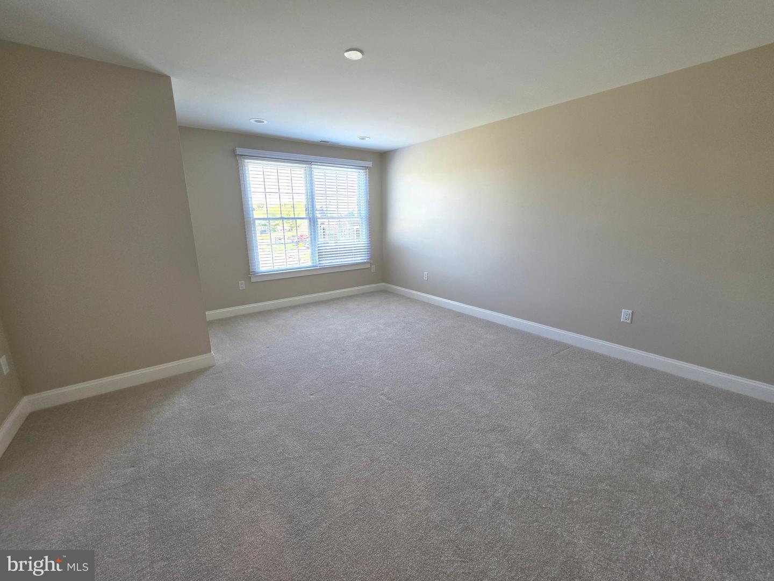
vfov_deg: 89.9
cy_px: 290
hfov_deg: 106.2
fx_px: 291
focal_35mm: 13
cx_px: 387
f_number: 1.9
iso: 64
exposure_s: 1/120
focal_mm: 2.2
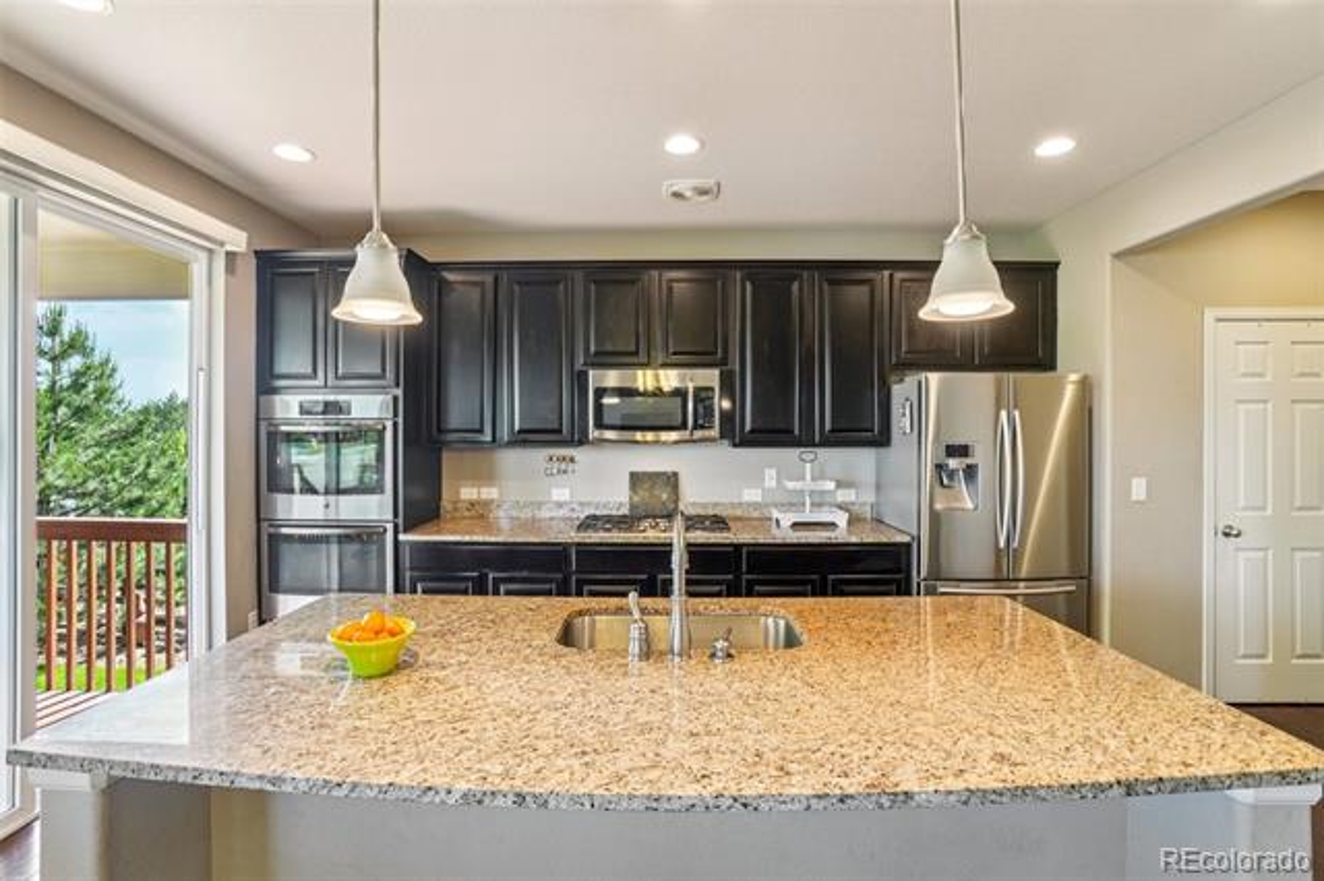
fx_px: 551
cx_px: 662
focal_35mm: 15
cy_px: 440
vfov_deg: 77.3
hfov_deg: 100.4
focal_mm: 10
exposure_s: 1/15
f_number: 8
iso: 400
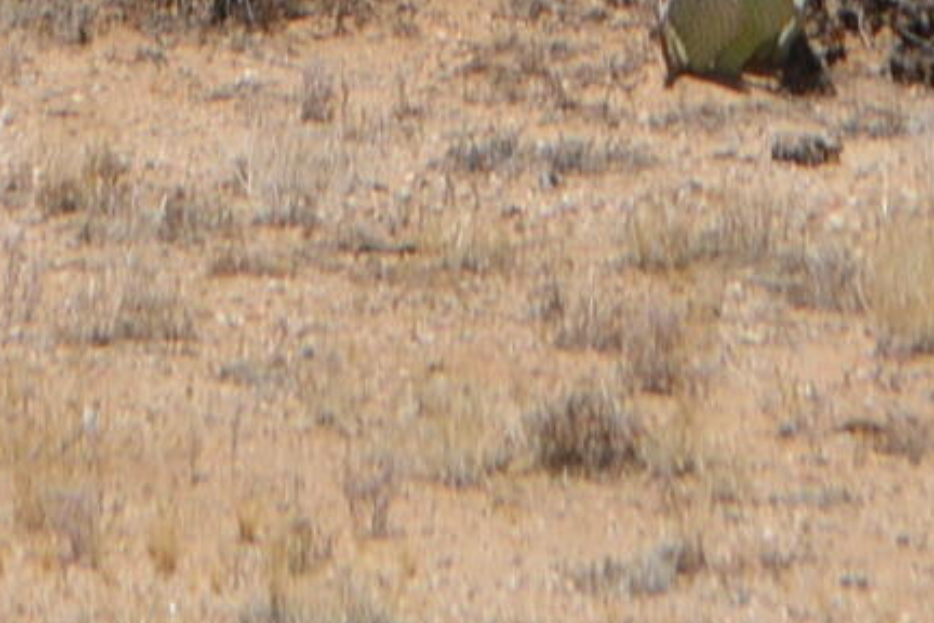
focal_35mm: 457
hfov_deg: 4.5
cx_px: 1446
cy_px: -1352
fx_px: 11856
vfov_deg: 3.0
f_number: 9
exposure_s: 1/320
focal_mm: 44
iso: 100
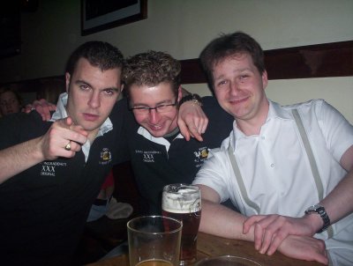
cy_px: 133
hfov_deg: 48.9
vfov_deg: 37.9
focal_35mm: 38
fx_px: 388
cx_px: 176
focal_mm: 4.99
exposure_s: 1/60
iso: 140
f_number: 4.5
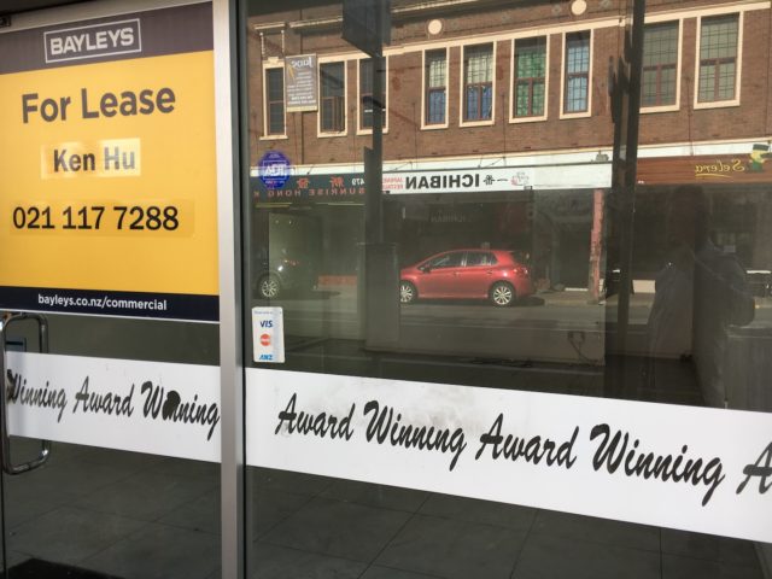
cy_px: 290
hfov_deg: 61.7
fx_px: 647
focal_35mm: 29
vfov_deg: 48.2
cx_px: 386
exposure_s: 1/345
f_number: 2.2
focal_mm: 4.15
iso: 25
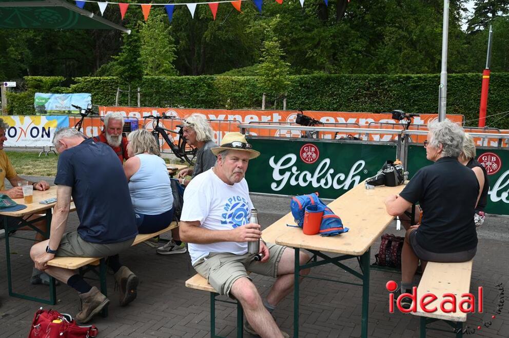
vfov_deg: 35.0
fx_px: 537
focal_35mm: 38
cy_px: 169
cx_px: 254
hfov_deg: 50.7
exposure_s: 1/500
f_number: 11
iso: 800
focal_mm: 38
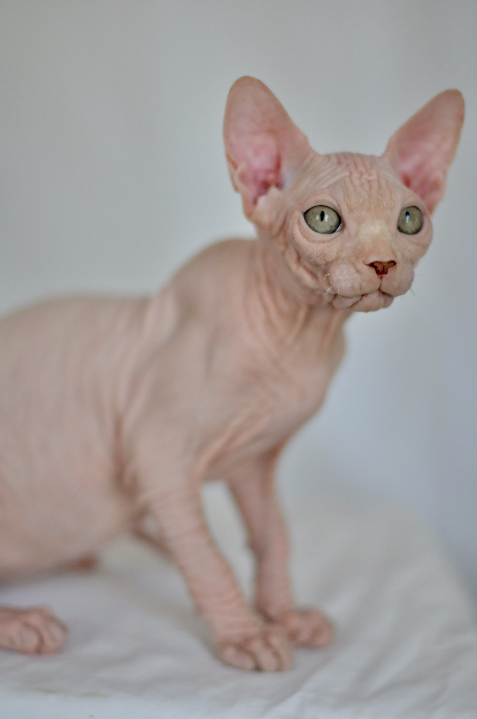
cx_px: 238
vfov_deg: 27.0
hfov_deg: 18.1
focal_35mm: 75
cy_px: 360
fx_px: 1494
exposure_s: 1/2000
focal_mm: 50
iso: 800
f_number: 1.4
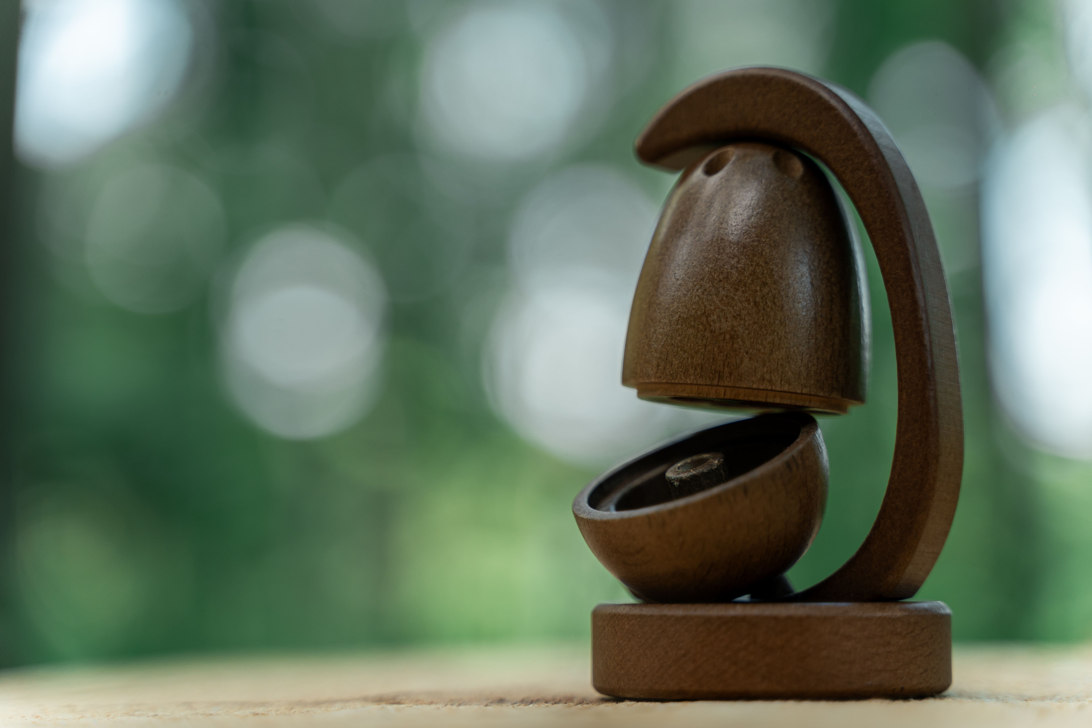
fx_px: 2275
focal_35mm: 75
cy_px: 364
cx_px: 546
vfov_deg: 18.2
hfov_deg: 27.0
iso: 250
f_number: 2.8
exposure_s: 1/320
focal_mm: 75
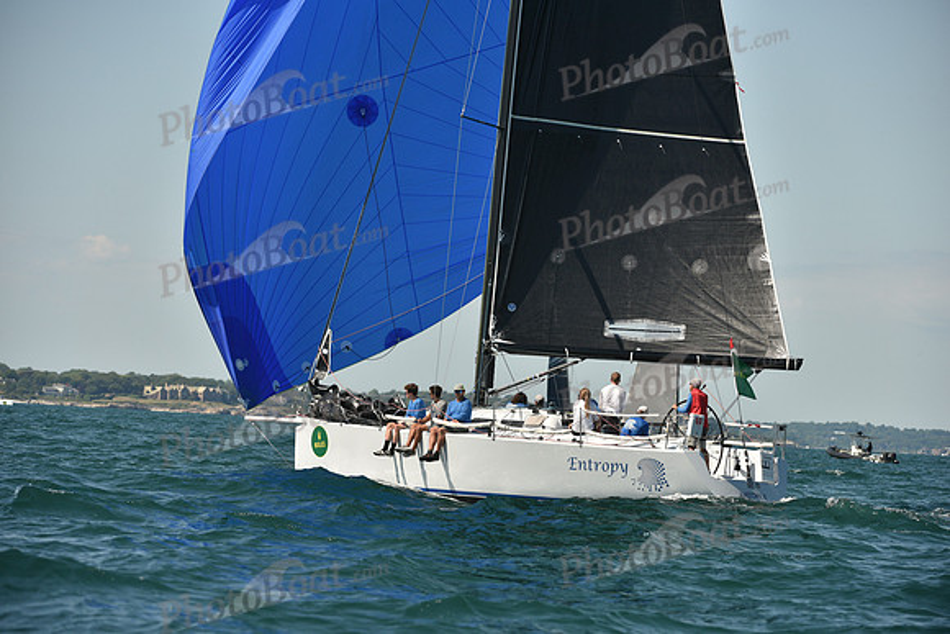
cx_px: 475
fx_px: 5279
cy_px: 317
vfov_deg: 6.9
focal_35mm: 200
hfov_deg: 10.3
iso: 250
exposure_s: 1/1600
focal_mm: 200
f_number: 5.6
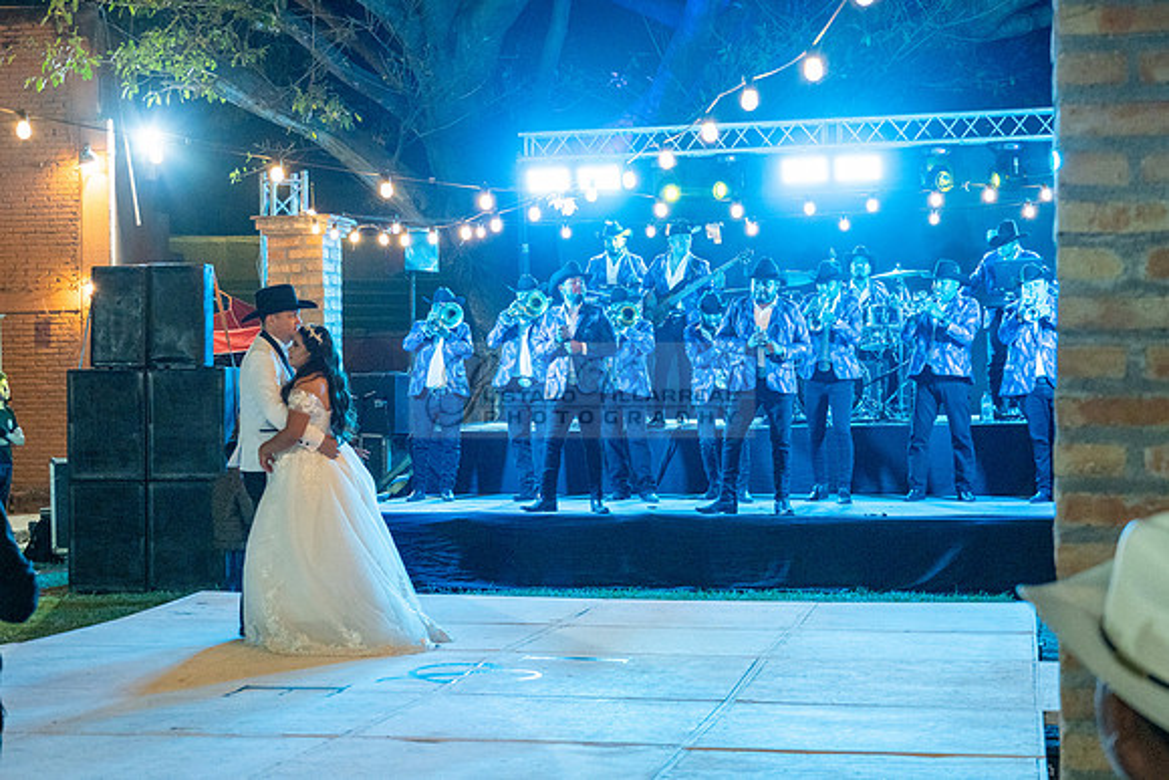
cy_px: 392
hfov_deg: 33.2
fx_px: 1959
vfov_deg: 22.5
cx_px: 552
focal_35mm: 60
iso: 2500
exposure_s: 1/80
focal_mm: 55
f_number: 5.6
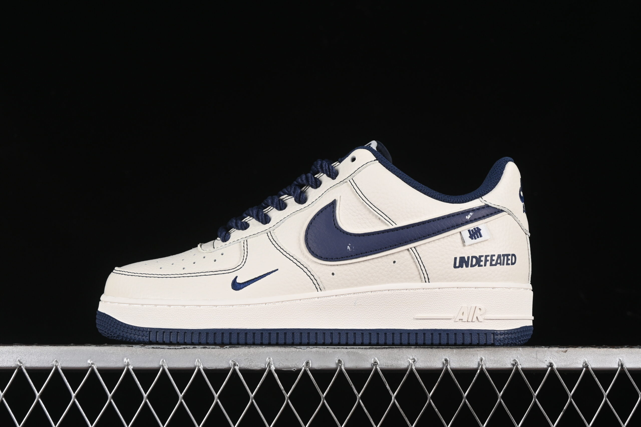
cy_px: 214
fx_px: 1335
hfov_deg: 27.0
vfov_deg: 18.2
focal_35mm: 75
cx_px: 320
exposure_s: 1/80
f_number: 8
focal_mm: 50
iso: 160
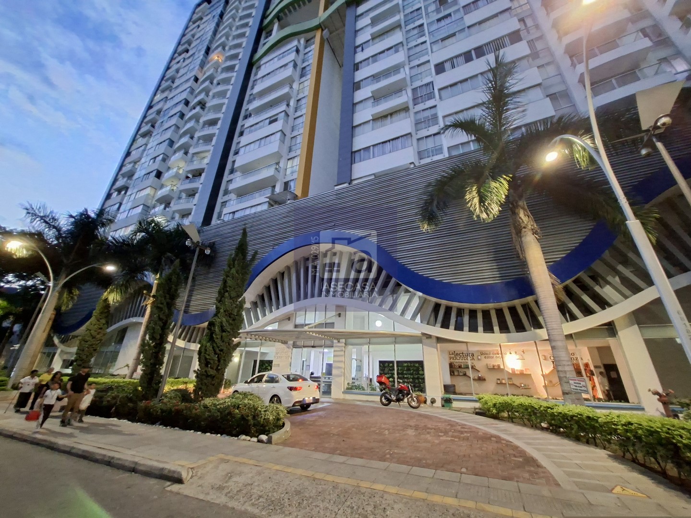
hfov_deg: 106.2
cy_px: 259
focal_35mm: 13
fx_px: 260
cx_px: 346
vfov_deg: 89.9
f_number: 2.2
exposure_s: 1/11
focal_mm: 1.74
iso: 800
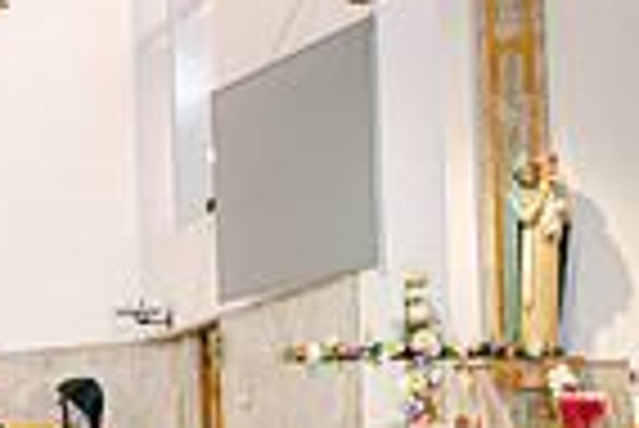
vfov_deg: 13.4
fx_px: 1795
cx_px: -414
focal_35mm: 101
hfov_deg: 17.4
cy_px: 419
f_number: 2.8
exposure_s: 1/160
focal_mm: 24
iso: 1600
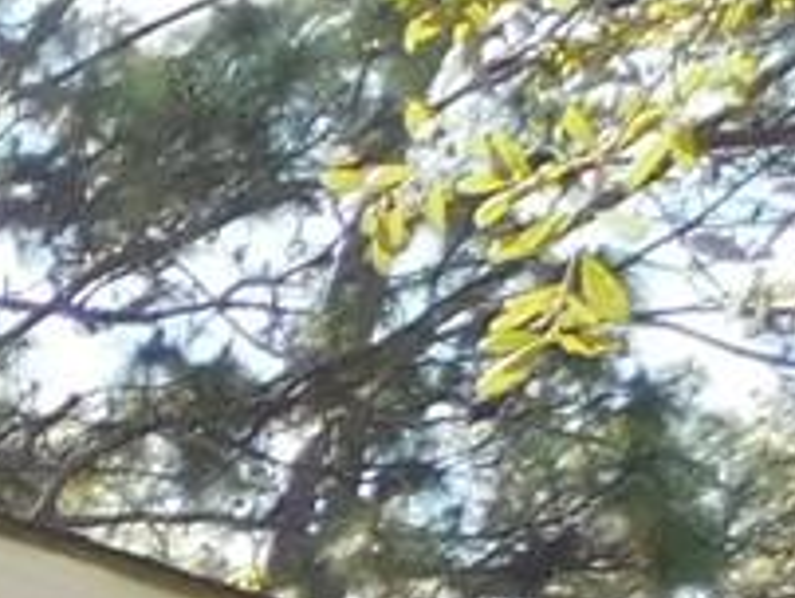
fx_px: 4185
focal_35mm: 182
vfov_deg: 7.2
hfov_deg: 7.7
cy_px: 1849
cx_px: -2267
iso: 125
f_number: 3
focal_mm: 4
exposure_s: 1/400
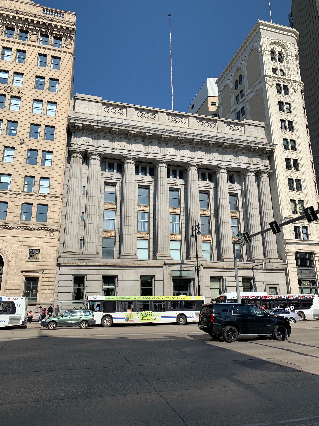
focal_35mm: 26
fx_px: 319
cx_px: 160
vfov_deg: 67.3
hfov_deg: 53.1
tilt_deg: +17.0
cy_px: 213
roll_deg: +0.5
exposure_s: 1/3401
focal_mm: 4.25
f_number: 1.8
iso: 25
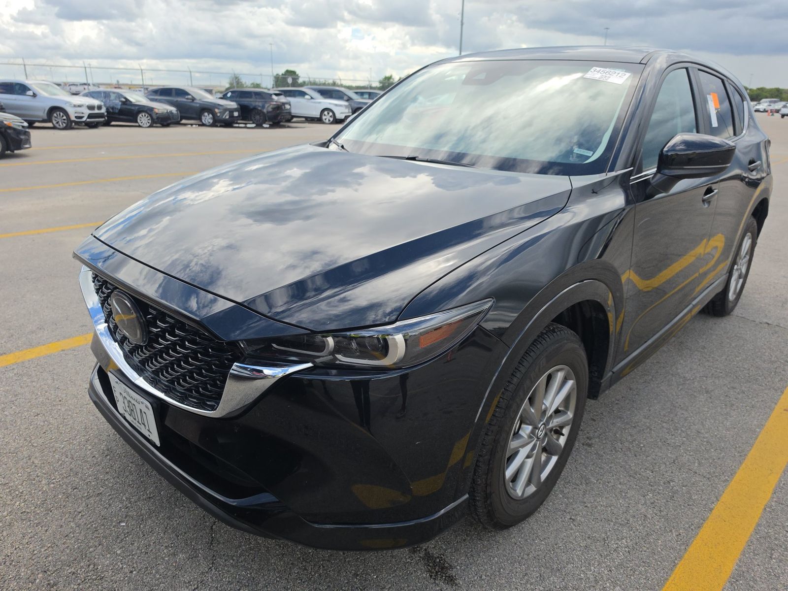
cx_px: 394
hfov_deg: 73.9
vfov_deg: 58.9
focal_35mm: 23
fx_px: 524
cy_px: 296
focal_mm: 6.5
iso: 63
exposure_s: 1/3511
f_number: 1.4
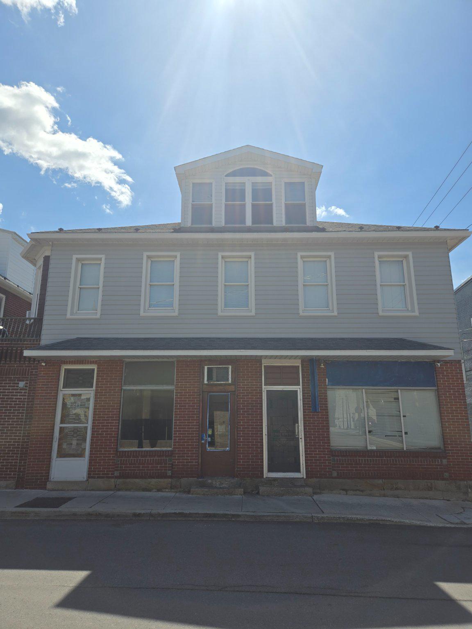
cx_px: 236
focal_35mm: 23
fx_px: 418
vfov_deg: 73.9
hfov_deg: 58.9
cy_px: 314
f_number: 1.8
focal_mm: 5.4
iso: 25
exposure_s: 1/2701
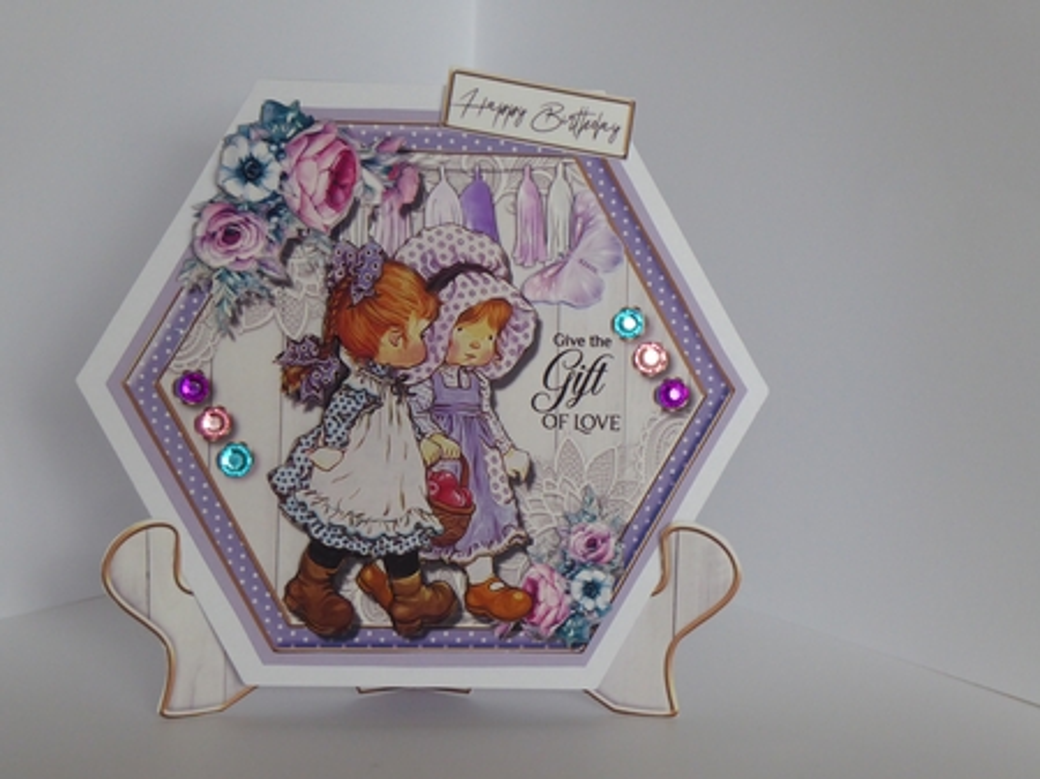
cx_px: 520
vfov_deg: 10.7
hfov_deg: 14.3
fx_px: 4144
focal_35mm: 138
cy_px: 390
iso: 400
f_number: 5.2
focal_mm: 22.3
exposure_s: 1/60
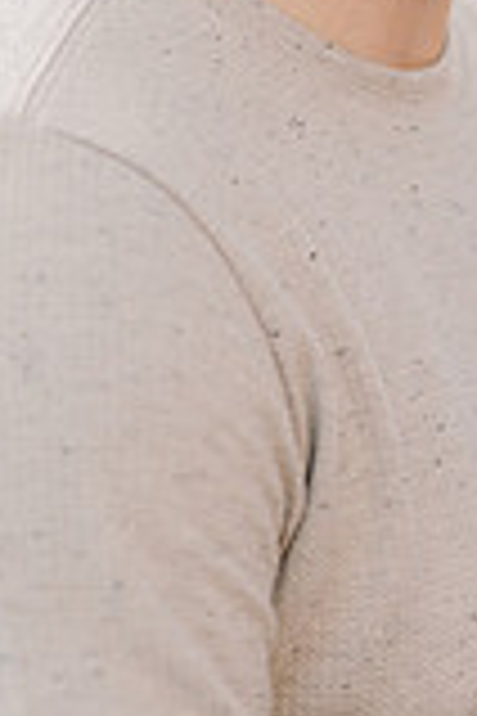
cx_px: 630
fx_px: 4790
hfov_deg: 5.7
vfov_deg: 8.5
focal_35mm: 241
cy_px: 261
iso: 80
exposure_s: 1/250
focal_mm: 85
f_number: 2.8
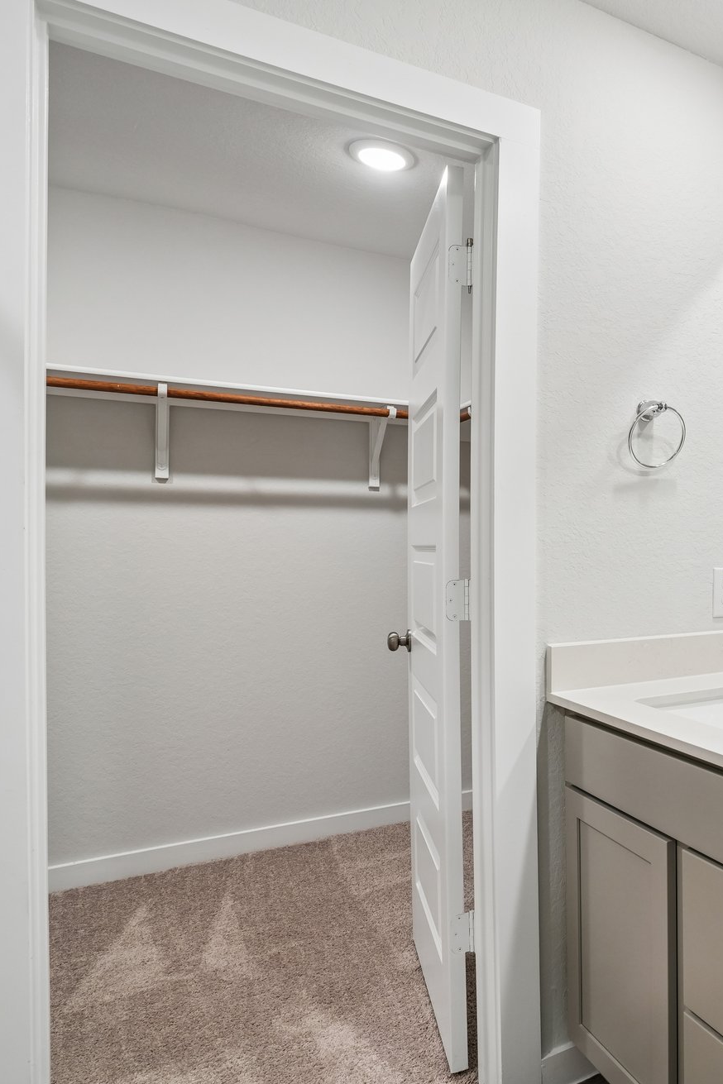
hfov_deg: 42.0
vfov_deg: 71.5
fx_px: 753
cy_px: 551
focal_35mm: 25
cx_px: 773
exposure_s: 1/20
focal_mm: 16
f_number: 8
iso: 400
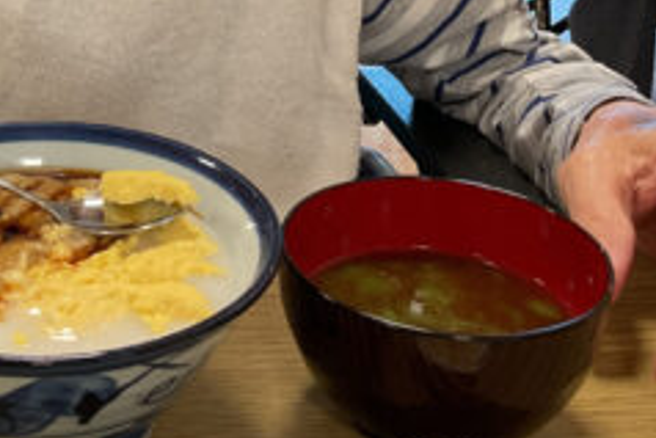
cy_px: -63
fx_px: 1386
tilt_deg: -15.8
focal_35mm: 76
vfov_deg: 17.3
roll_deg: +0.7
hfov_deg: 25.8
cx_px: 66
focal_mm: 3
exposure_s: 1/60
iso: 100
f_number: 1.8
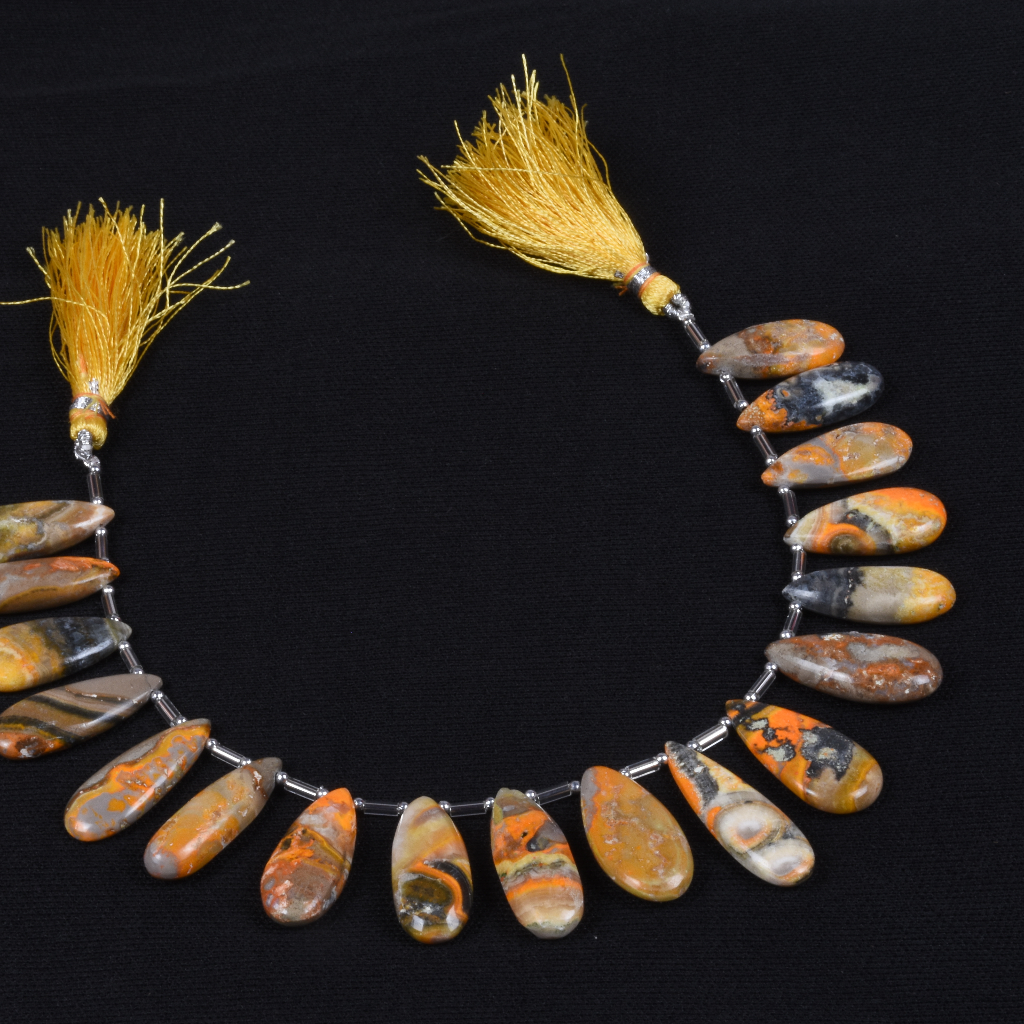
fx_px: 3615
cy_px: 514
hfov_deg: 16.1
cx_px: 482
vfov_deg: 16.1
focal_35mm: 108
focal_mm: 56
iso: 250
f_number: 32
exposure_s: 1/125
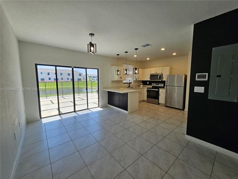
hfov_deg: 106.2
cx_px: 119
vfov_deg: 89.9
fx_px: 89
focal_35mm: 13
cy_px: 90
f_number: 2.2
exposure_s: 1/345
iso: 50
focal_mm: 2.2
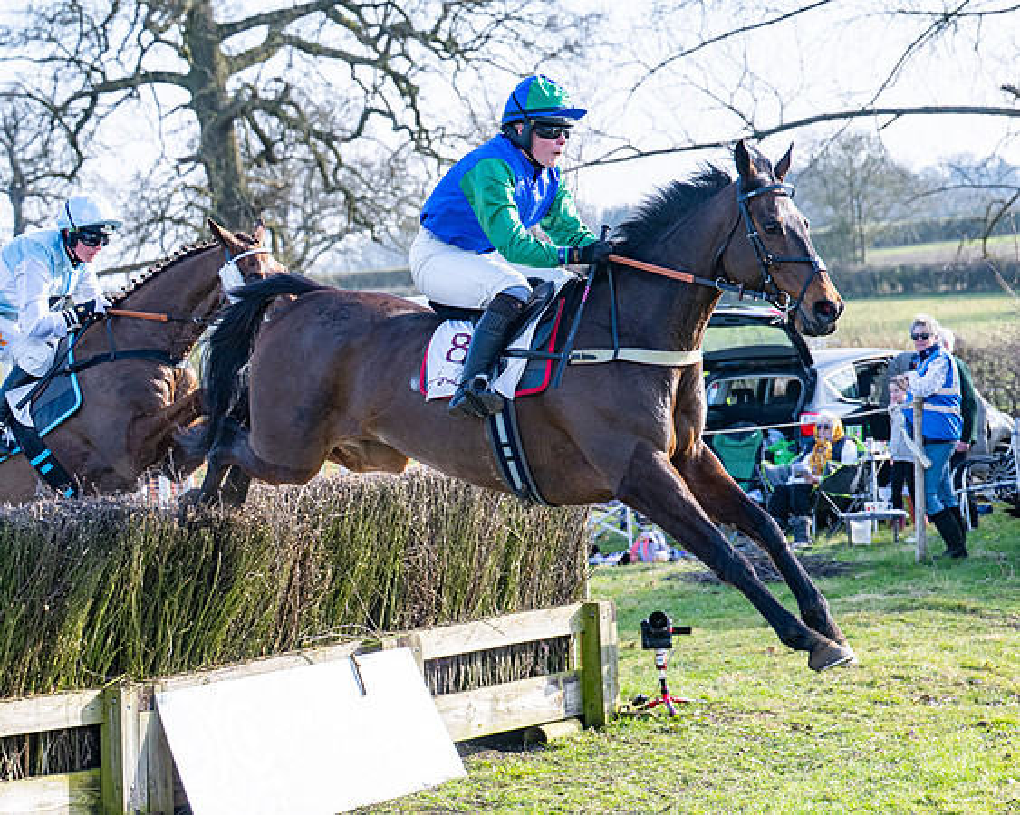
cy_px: 431
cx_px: 618
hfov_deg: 14.9
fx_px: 3898
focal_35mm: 129
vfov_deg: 11.9
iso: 160
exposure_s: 1/1250
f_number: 4
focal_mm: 70
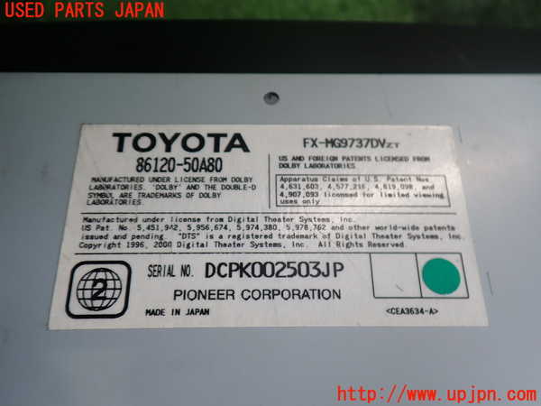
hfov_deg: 60.0
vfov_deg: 46.8
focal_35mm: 30
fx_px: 469
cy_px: 203
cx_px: 270
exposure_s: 1/125
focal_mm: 5.4
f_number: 2.3
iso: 125
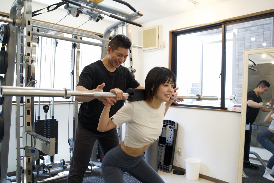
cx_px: 137
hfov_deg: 61.9
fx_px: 228
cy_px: 92
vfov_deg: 43.6
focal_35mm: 30
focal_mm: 30
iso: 800
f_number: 4.5
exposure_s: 1/60
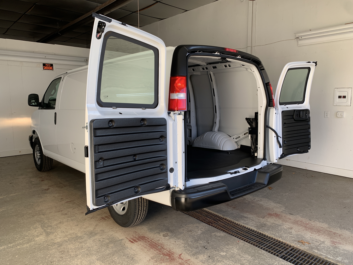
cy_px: 132
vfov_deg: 53.1
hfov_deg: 67.3
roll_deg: +1.0
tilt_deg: -7.6
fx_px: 265
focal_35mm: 26
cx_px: 176
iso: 25
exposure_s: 1/174
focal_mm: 4.25
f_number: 1.8
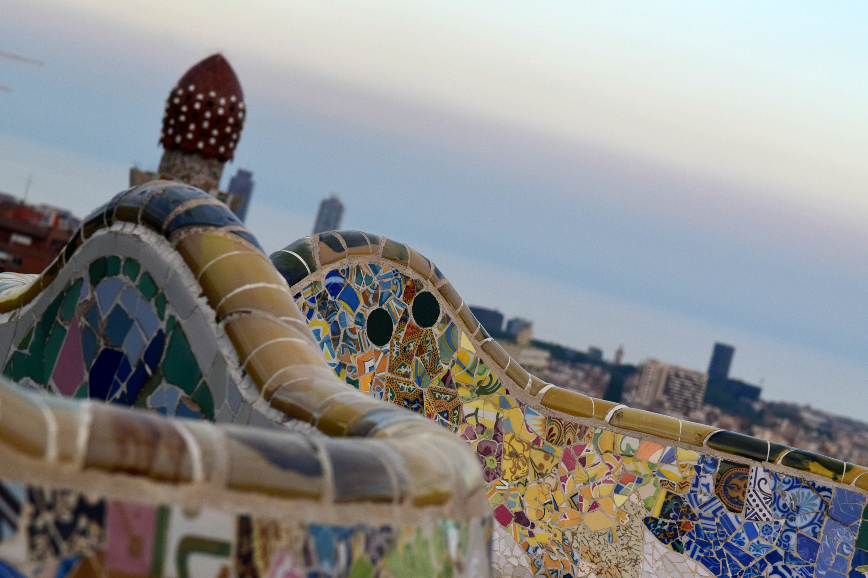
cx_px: 434
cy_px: 289
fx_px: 3074
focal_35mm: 128
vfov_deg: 10.8
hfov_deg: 16.1
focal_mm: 85
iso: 1600
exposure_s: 1/1000
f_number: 8
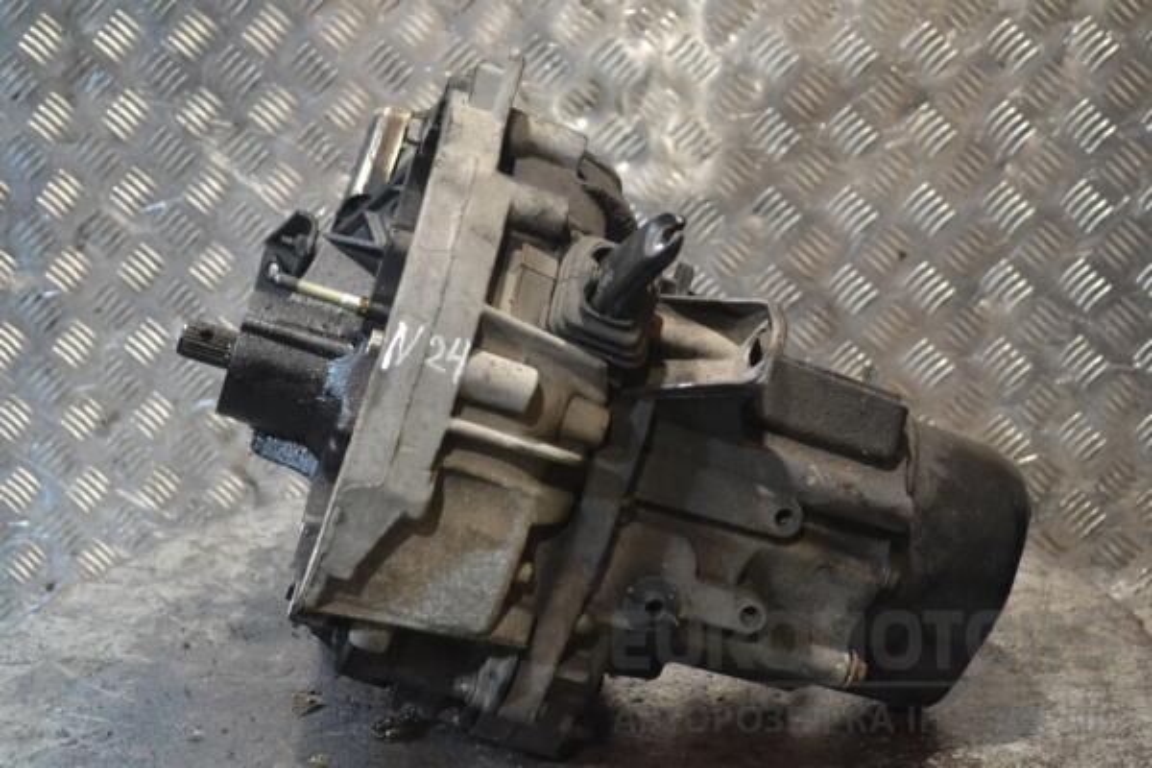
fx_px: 1824
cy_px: 384
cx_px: 576
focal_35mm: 57
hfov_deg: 35.1
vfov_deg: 23.8
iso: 3200
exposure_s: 1/80
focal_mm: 38
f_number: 5
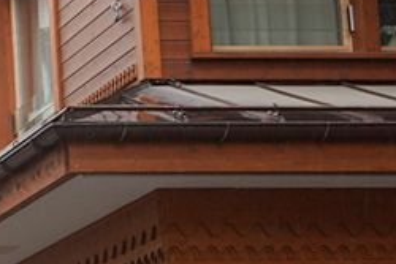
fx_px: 2113
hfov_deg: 9.7
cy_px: 285
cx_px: -499
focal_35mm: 192
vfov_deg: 7.1
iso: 400
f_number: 9
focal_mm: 24
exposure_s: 1/100
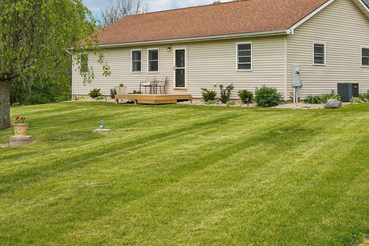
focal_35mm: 55
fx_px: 564
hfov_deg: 36.1
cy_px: 78
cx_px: 223
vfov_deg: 24.5
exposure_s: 1/400
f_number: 8
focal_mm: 35
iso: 100
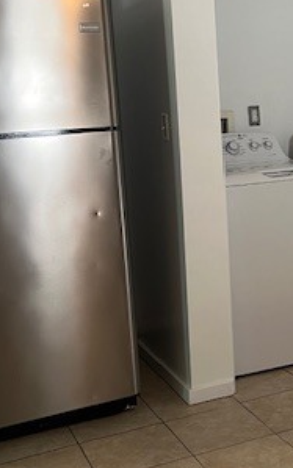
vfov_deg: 34.2
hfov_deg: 21.3
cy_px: 157
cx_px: 287
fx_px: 753
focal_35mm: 59
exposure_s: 1/60
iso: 160
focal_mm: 5.7
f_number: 1.5
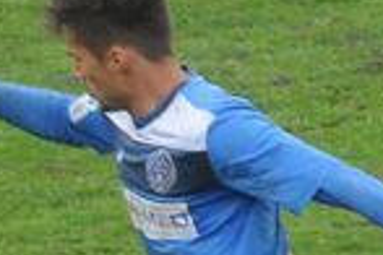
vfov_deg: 1.5
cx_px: -185
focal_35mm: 912
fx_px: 9702
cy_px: 301
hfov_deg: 2.3
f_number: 11
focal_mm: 112
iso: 2000
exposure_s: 1/400
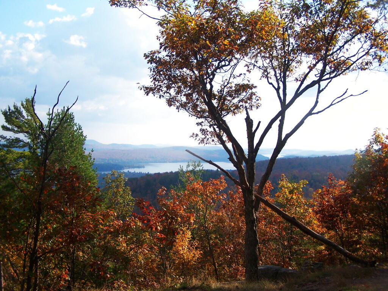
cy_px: 146
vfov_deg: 37.7
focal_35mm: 38
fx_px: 426
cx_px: 194
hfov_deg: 49.0
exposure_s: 1/1000
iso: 80
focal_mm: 6.3
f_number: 2.8
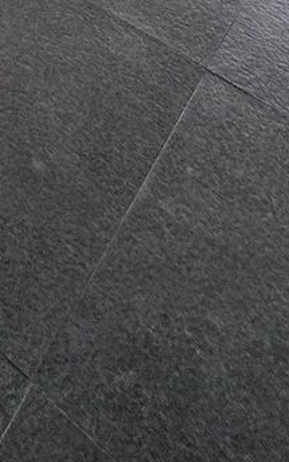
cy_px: -580
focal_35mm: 69
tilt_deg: -8.3
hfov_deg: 17.7
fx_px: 870
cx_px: -79
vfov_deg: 16.4
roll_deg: +0.3
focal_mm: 2.22
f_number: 2.2
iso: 64
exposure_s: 1/99
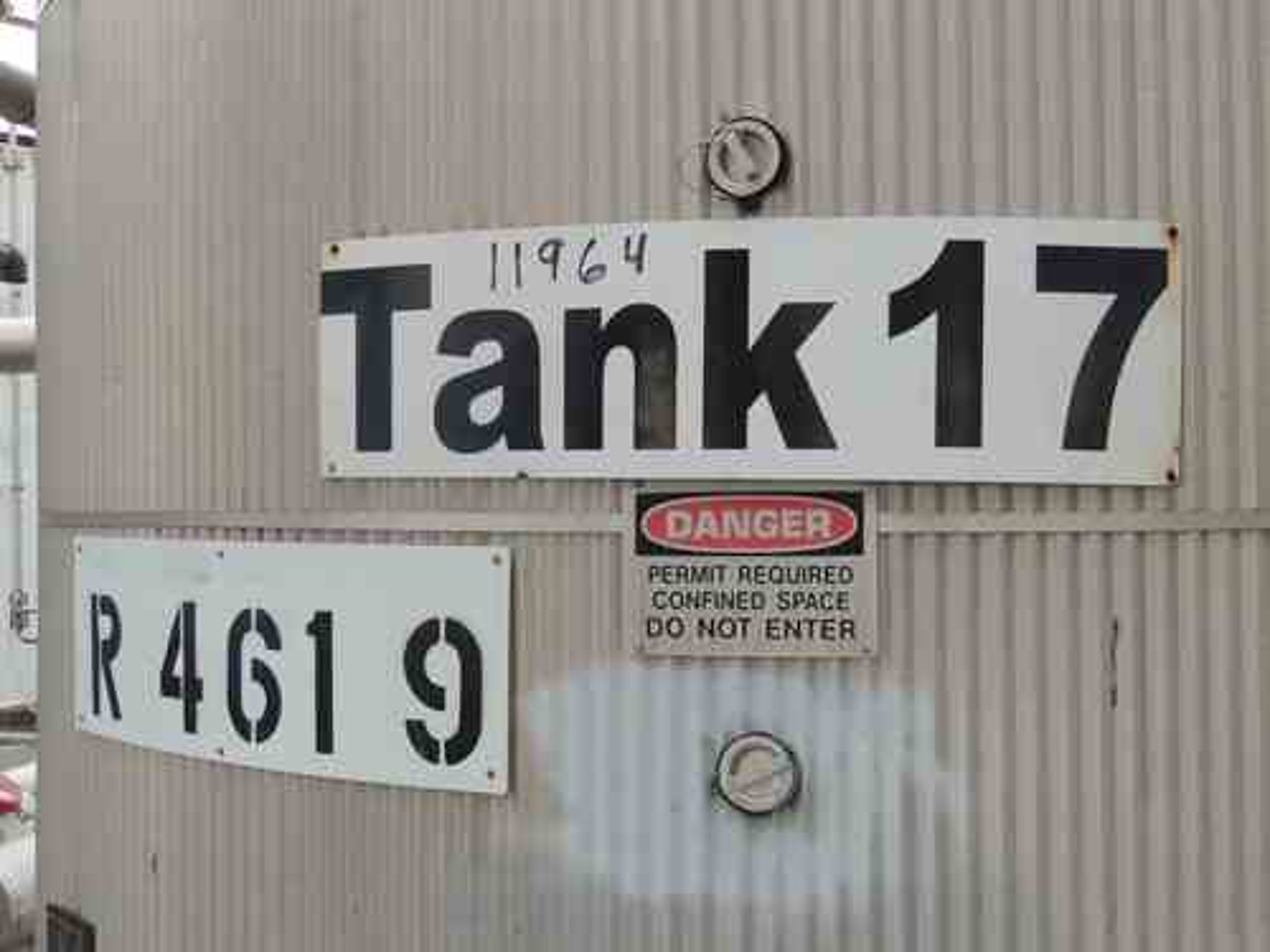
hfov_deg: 38.2
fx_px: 1834
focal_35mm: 50
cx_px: 635
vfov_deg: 29.1
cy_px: 476
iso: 100
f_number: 3.6
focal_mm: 8.9
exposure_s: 1/60
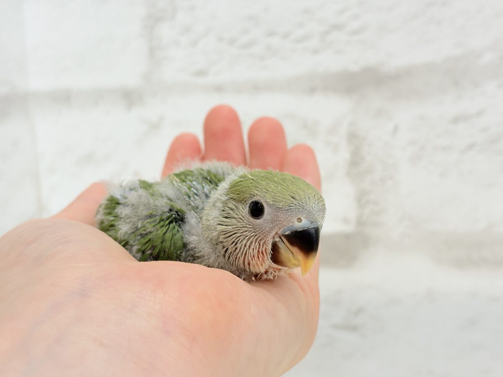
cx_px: 252
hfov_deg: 36.8
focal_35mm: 52
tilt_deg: -5.4
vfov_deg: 28.0
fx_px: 756
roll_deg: +4.6
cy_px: 188
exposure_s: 1/50
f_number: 1.6
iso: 40
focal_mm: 5.96
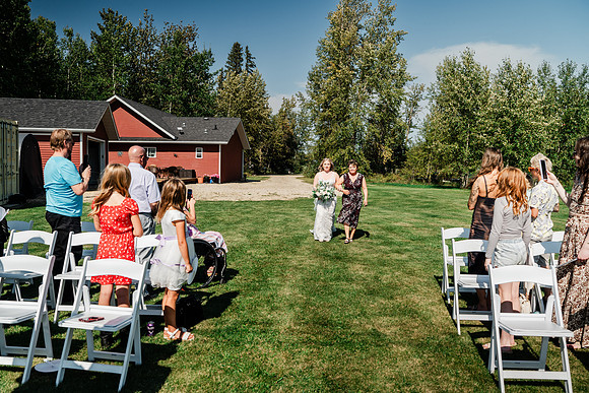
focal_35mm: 28
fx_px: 458
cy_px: 196
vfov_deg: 46.4
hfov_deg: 65.5
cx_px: 294
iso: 400
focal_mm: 28
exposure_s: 1/250
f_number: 4
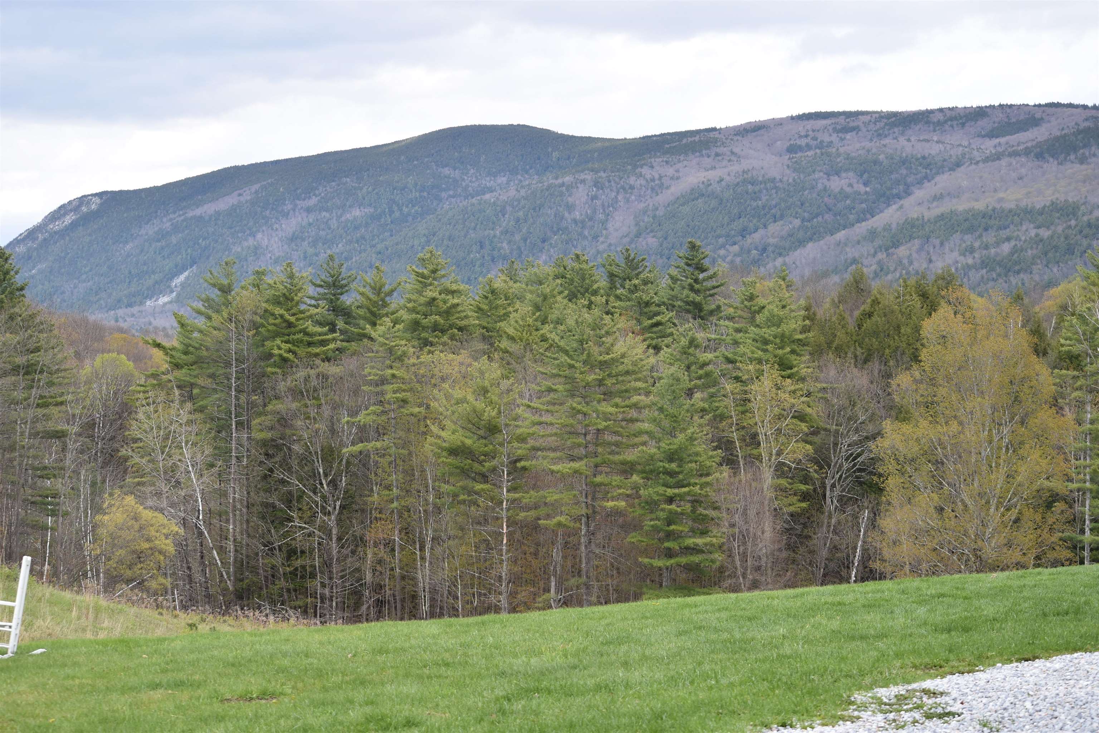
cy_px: 366
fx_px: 2519
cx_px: 550
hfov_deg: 24.6
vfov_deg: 16.6
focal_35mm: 82
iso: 100
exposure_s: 1/160
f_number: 6.3
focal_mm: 55
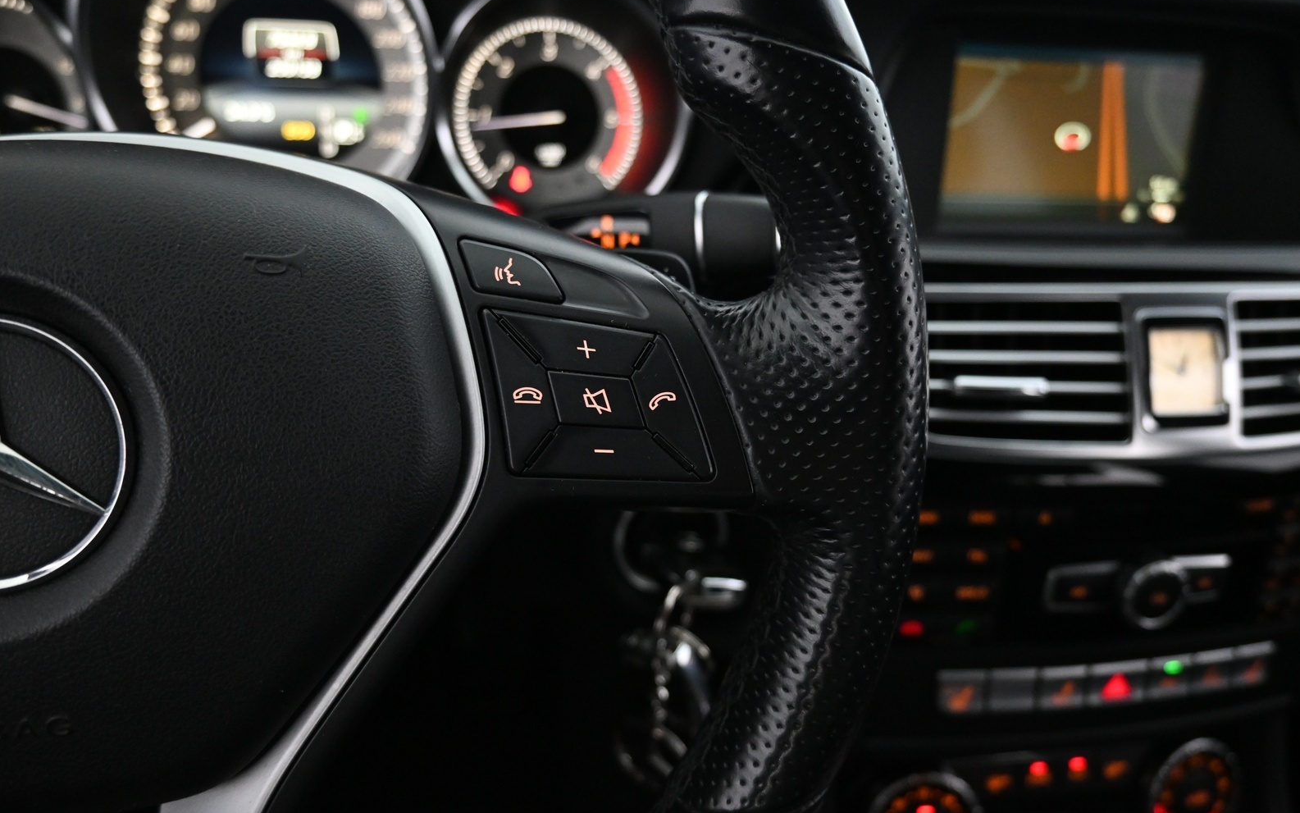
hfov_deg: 72.5
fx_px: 886
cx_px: 650
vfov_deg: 49.3
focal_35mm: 25
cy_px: 391
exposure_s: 1/25
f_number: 3.5
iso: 2800
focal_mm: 16
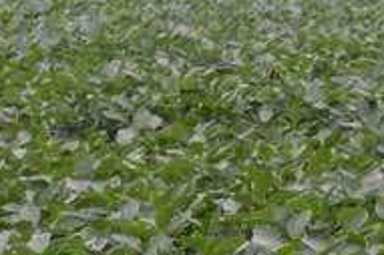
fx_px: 4295
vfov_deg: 3.4
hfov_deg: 5.1
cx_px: 589
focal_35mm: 403
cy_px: -322
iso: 400
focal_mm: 40
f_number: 5
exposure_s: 1/100
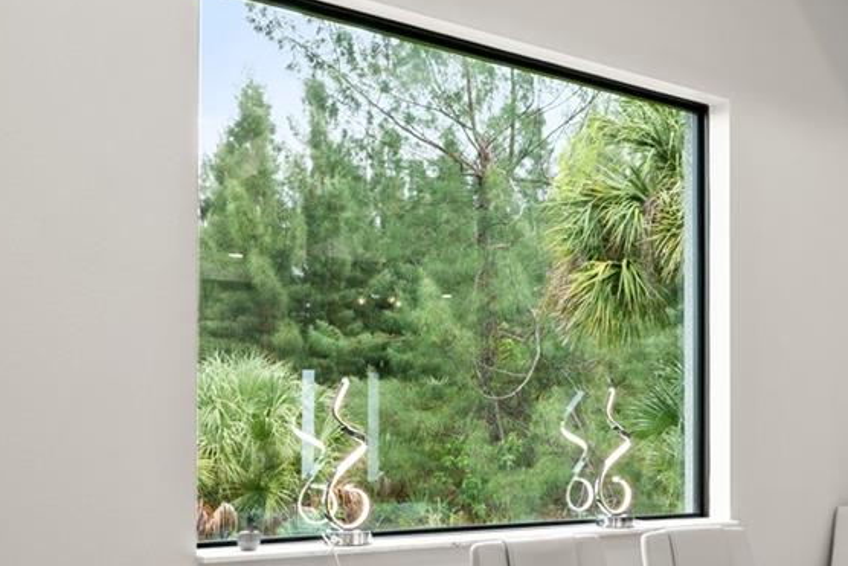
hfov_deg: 39.7
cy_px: 475
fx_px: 1118
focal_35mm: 47
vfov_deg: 27.7
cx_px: 692
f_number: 8
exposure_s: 1/4
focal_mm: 16.5
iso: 200
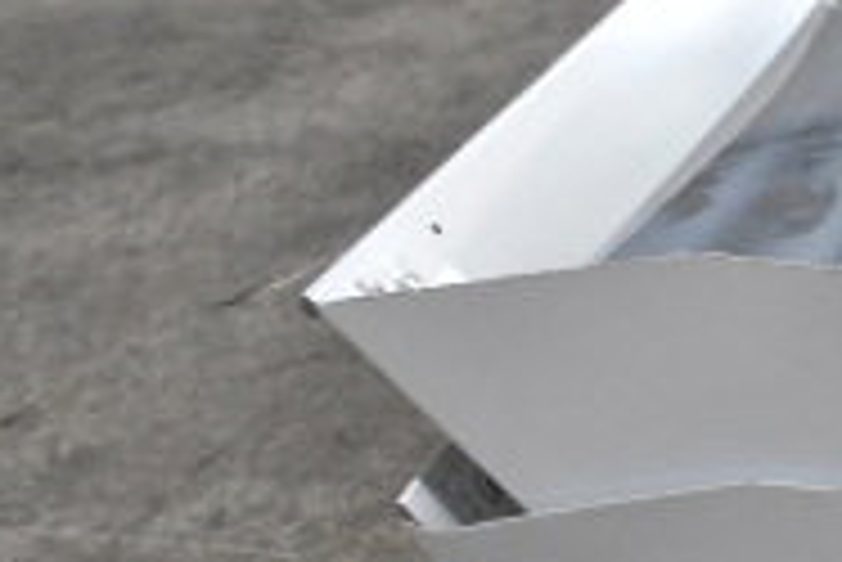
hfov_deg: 18.0
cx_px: 1355
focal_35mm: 98
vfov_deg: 13.4
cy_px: 753
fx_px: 2294
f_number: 10
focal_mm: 20
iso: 6400
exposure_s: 1/400
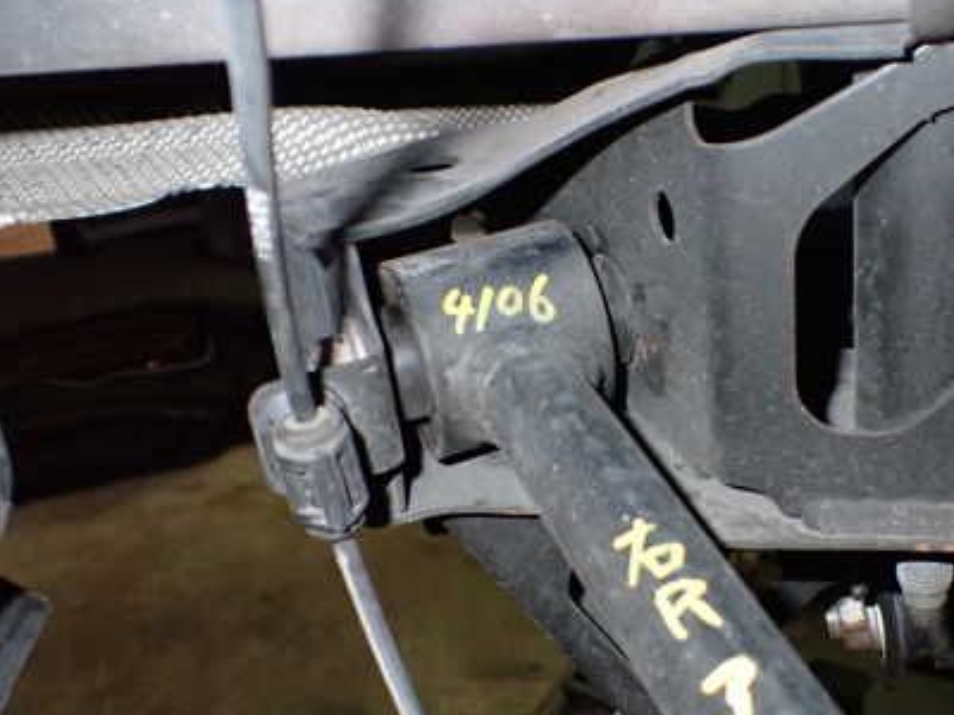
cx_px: 601
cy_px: 450
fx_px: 1240
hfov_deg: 41.7
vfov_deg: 32.0
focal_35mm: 45
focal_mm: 5.4
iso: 800
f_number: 6.3
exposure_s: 1/30
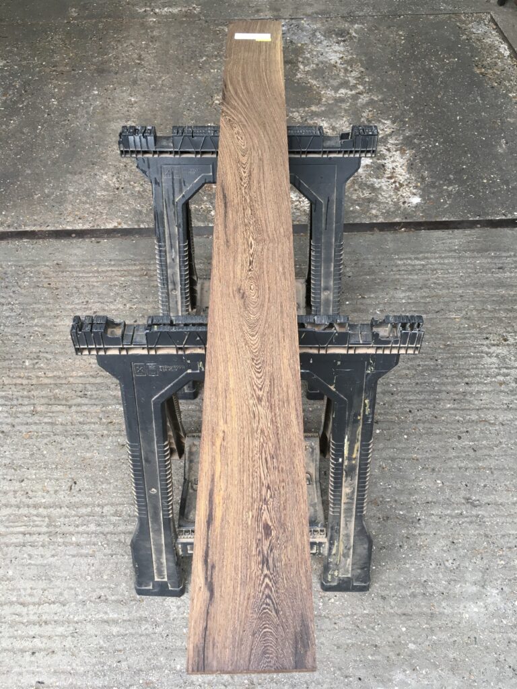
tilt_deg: -52.6
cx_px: 258
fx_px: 577
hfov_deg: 48.2
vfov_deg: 61.7
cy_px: 344
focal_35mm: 29
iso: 25
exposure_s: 1/33
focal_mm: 4.15
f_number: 2.2
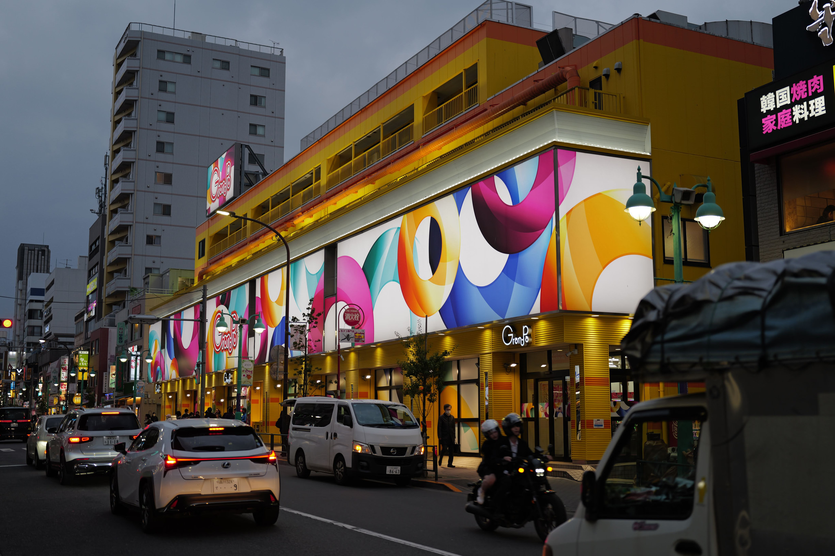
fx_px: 997
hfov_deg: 45.5
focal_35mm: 43
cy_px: 278
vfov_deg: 31.2
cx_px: 418
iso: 100
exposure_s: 1/100
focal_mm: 43
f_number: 2.2
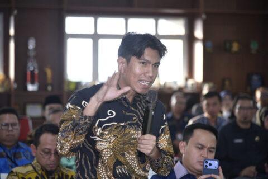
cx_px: 134
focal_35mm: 120
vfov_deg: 11.4
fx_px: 893
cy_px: 90
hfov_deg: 17.1
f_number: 4
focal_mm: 120
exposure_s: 1/100
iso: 1600
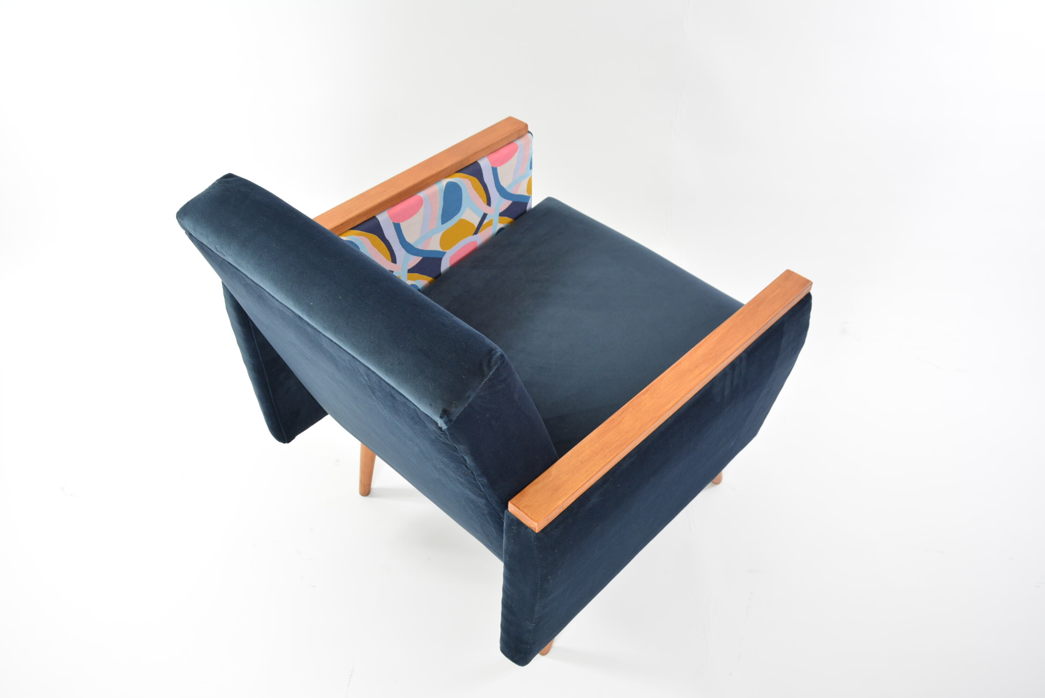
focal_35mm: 32
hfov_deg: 59.5
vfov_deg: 41.8
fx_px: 915
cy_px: 349
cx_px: 522
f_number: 5.6
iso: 500
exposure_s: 1/60
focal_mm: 21
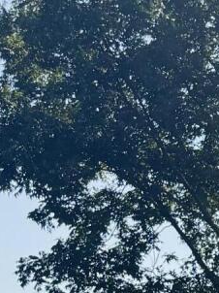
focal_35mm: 159
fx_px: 1343
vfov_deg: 10.4
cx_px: 585
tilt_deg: -10.4
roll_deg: +3.5
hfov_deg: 8.3
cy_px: 752
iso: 100
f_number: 1.78
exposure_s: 1/2370
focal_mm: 6.76
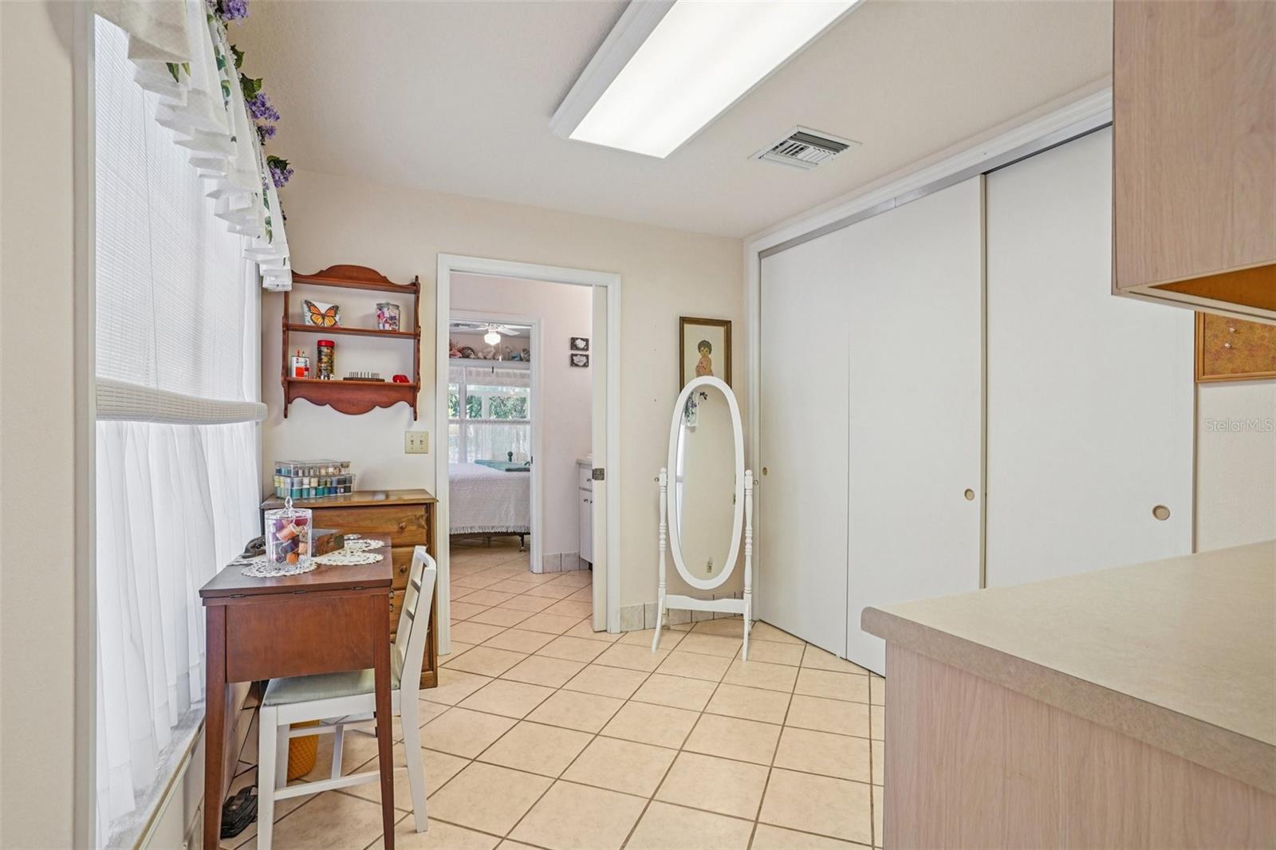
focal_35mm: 17
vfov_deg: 70.4
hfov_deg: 93.3
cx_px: 638
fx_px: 602
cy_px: 425
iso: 400
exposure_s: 1/25
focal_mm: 17
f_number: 9
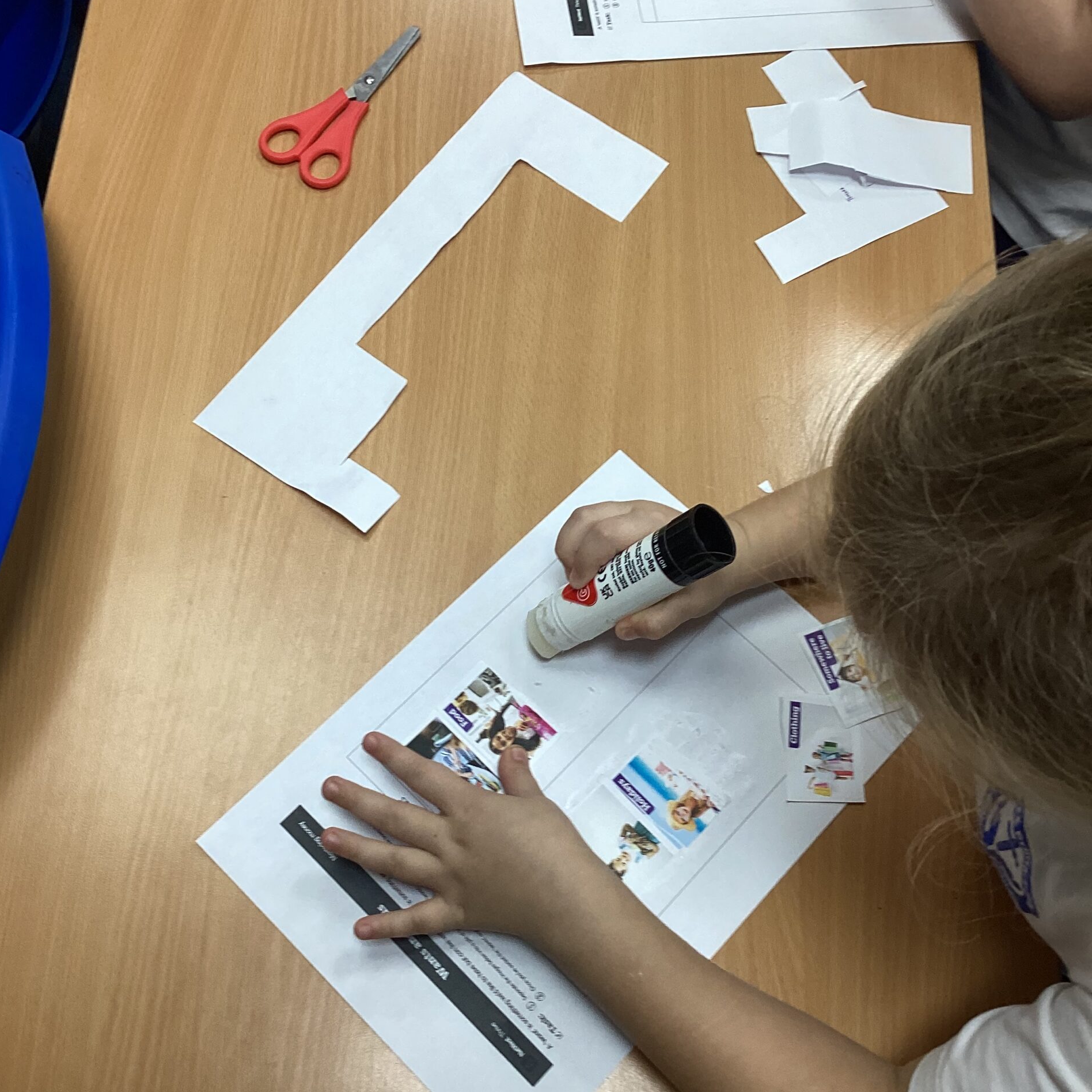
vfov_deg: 44.9
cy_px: 604
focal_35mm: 37
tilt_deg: -69.4
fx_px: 1321
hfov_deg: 44.9
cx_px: 541
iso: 64
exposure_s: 1/50
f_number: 2.4
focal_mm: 3.3
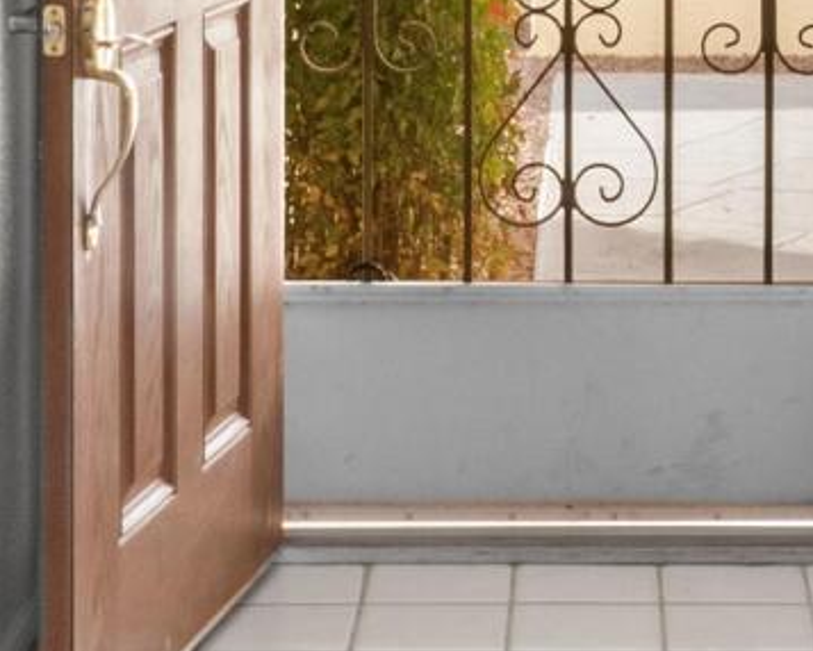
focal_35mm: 126
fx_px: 3033
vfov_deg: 11.8
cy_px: -300
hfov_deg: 15.2
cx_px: 644
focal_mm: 16
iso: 800
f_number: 22
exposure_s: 1/3
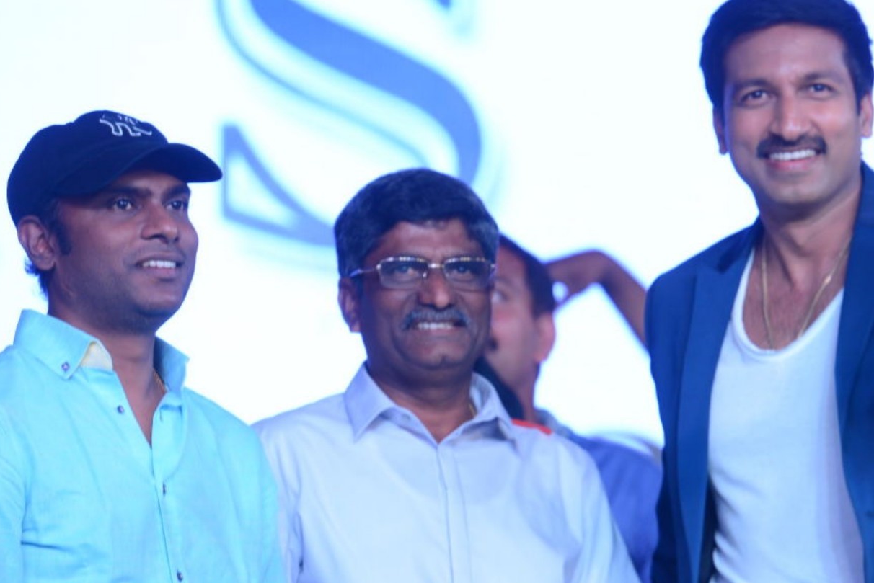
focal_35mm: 343
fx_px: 8330
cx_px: 600
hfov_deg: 6.0
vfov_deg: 4.0
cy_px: 378
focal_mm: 185
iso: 800
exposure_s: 1/160
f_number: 7.1
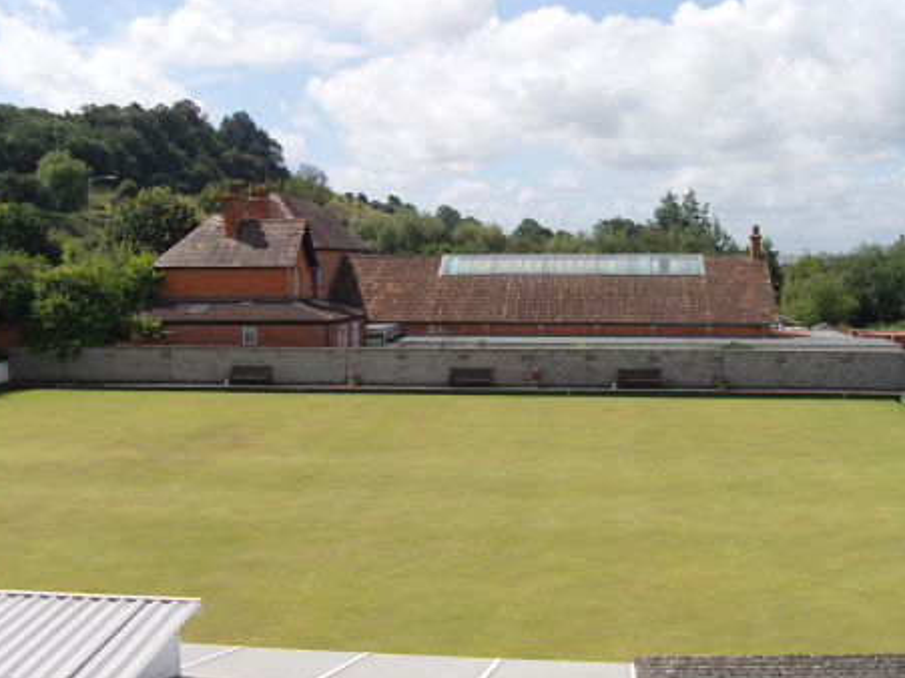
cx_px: 458
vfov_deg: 34.3
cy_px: 347
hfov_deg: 44.8
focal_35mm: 42
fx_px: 1098
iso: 80
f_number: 7
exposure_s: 1/320
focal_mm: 6.2
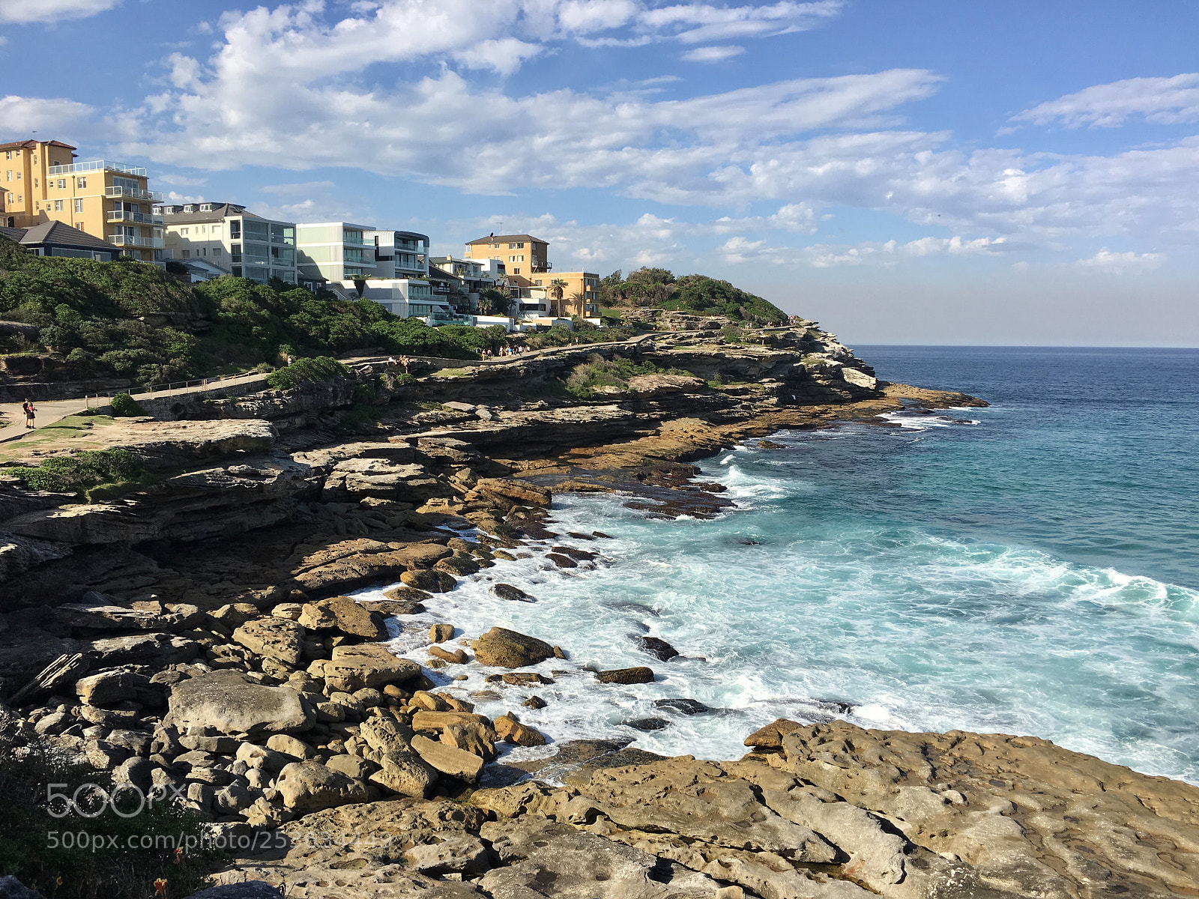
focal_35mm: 29
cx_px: 600
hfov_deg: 61.7
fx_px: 1004
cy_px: 450
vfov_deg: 48.2
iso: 25
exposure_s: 1/1603
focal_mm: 4.15
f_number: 2.2
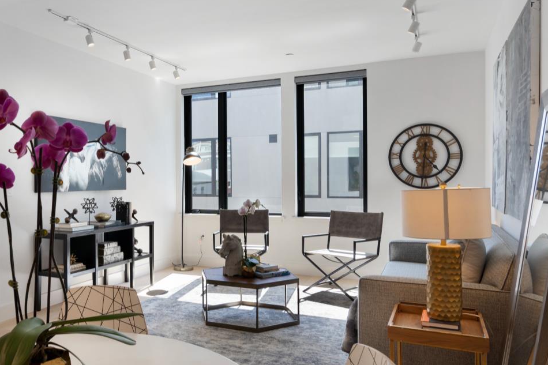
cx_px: 182
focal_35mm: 30
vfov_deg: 43.6
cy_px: 183
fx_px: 457
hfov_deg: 60.4
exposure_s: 1/8
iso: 100
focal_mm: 19
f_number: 8
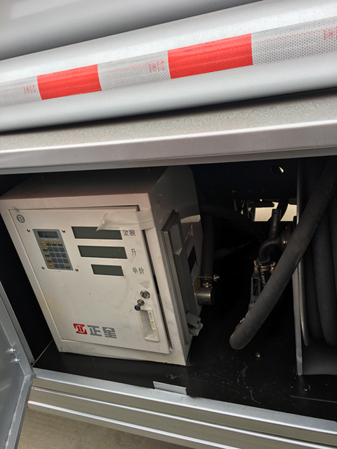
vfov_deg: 61.6
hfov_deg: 48.3
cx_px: 168
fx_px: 376
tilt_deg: -26.2
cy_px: 224
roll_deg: +10.8
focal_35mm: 29
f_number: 2.2
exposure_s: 1/272
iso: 25
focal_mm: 4.15
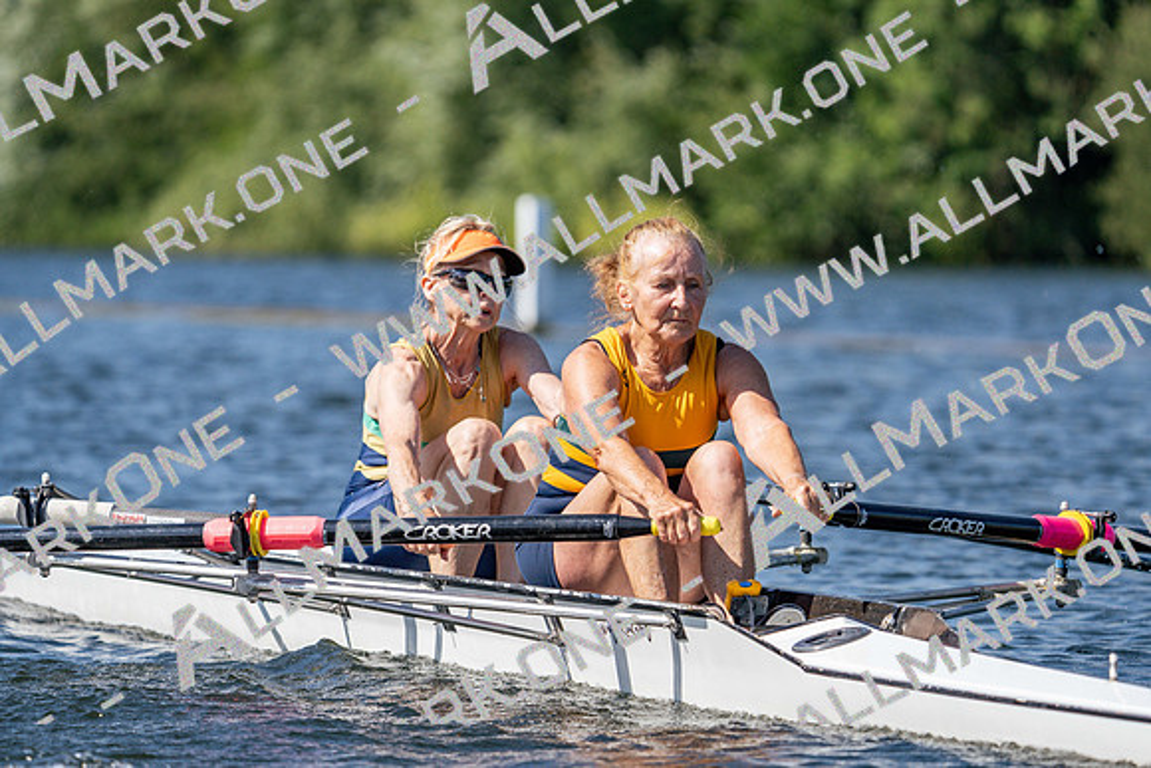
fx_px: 10521
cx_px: 576
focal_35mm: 329
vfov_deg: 4.2
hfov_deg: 6.3
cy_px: 384
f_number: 6.3
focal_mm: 329
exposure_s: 1/2000
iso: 250
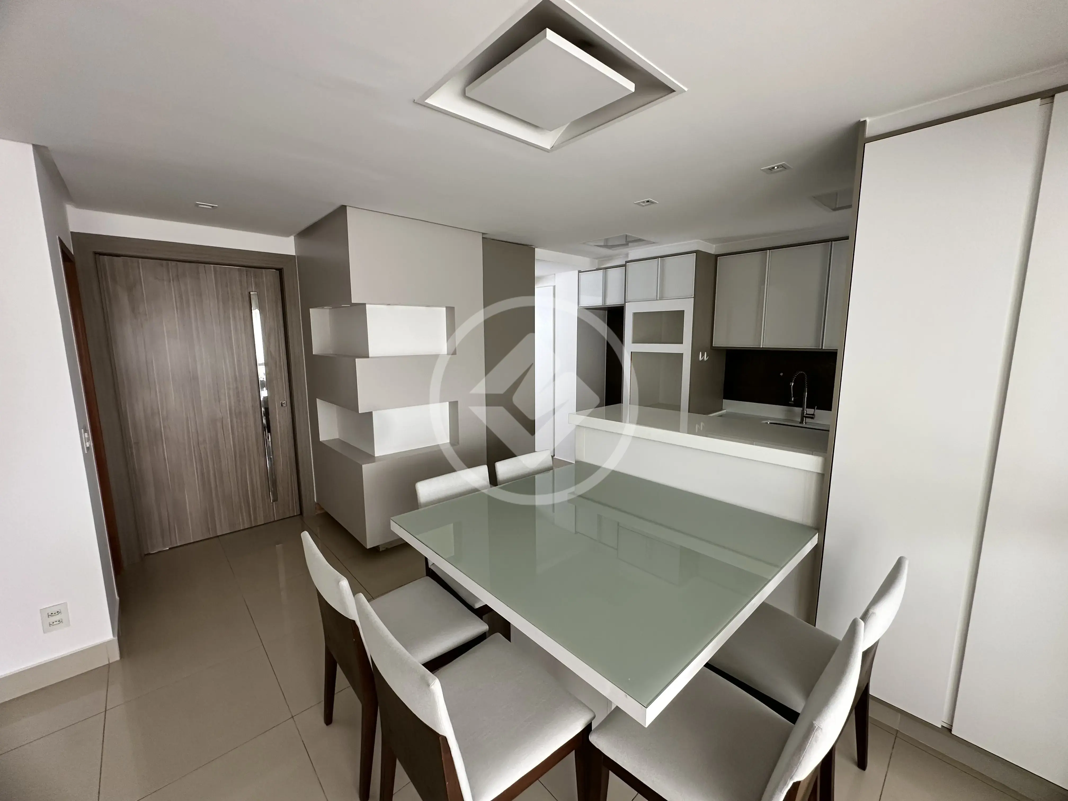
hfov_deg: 102.1
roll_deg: -0.3
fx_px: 432
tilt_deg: -8.6
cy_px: 400
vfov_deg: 85.7
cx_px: 534
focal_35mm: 14
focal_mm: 2.22
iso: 125
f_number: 2.2
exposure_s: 1/99
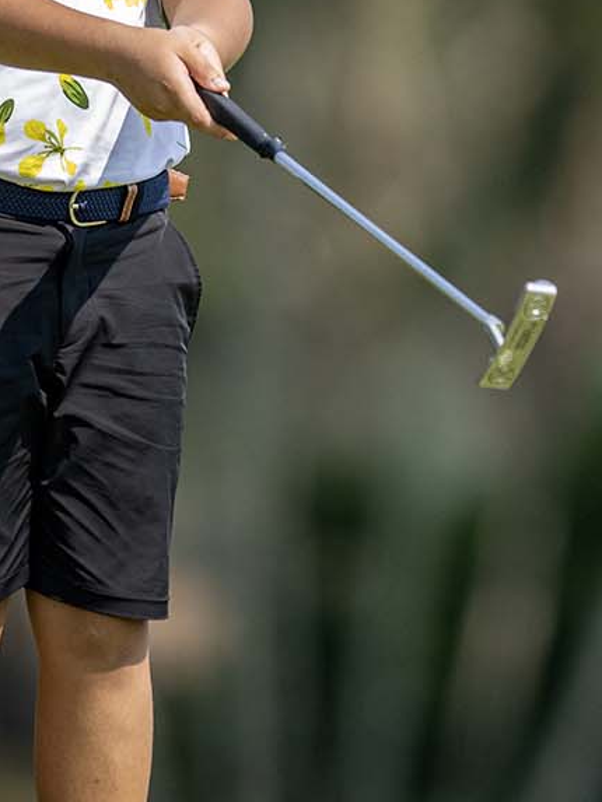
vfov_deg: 2.1
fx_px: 22391
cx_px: 266
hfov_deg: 1.5
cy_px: 231
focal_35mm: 966
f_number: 3.5
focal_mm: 400
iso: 400
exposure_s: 1/3200
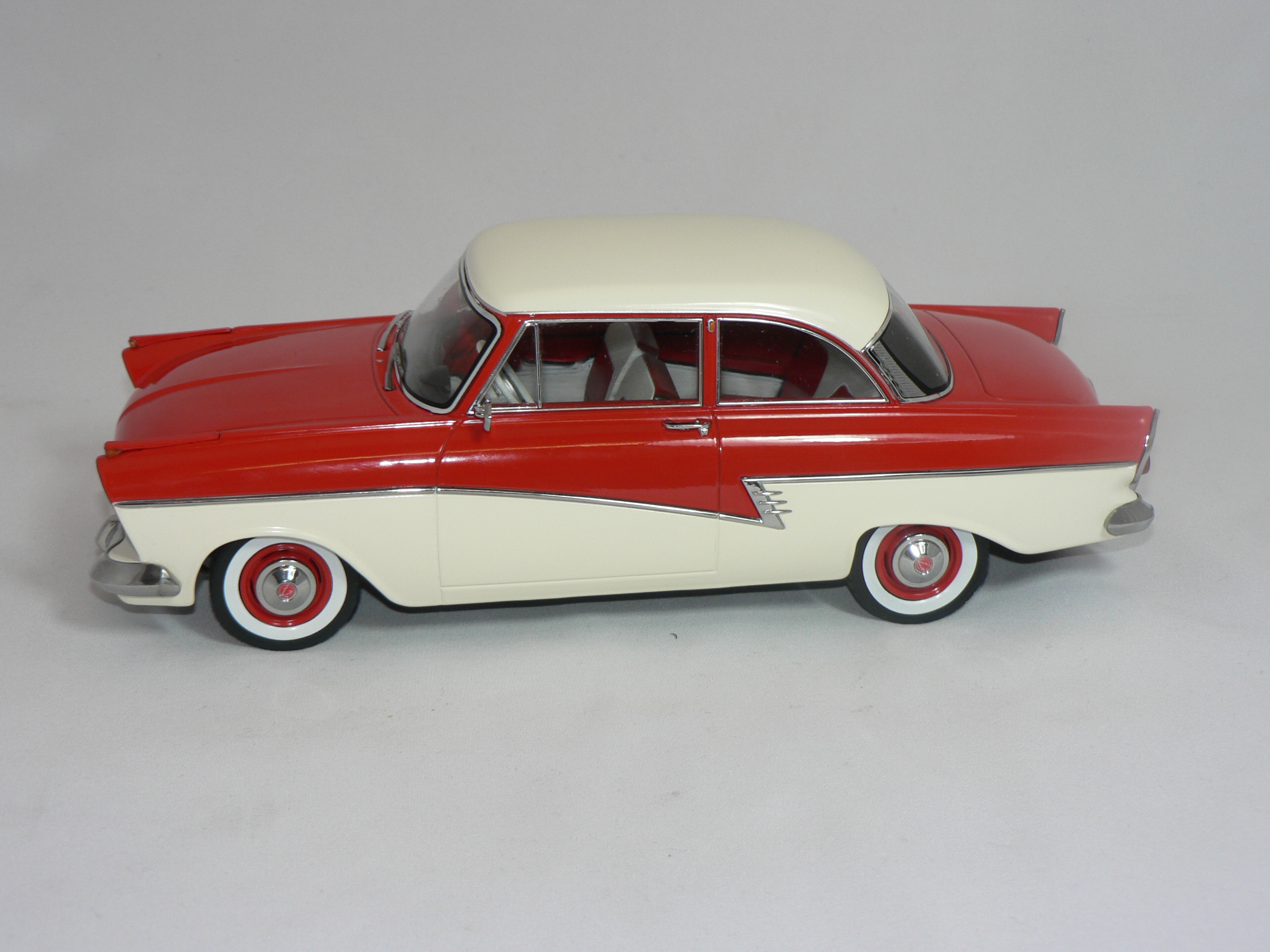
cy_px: 476
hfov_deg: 29.8
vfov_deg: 22.6
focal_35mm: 65
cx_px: 635
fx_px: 2385
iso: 80
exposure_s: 1/60
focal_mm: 10.9
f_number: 3.2
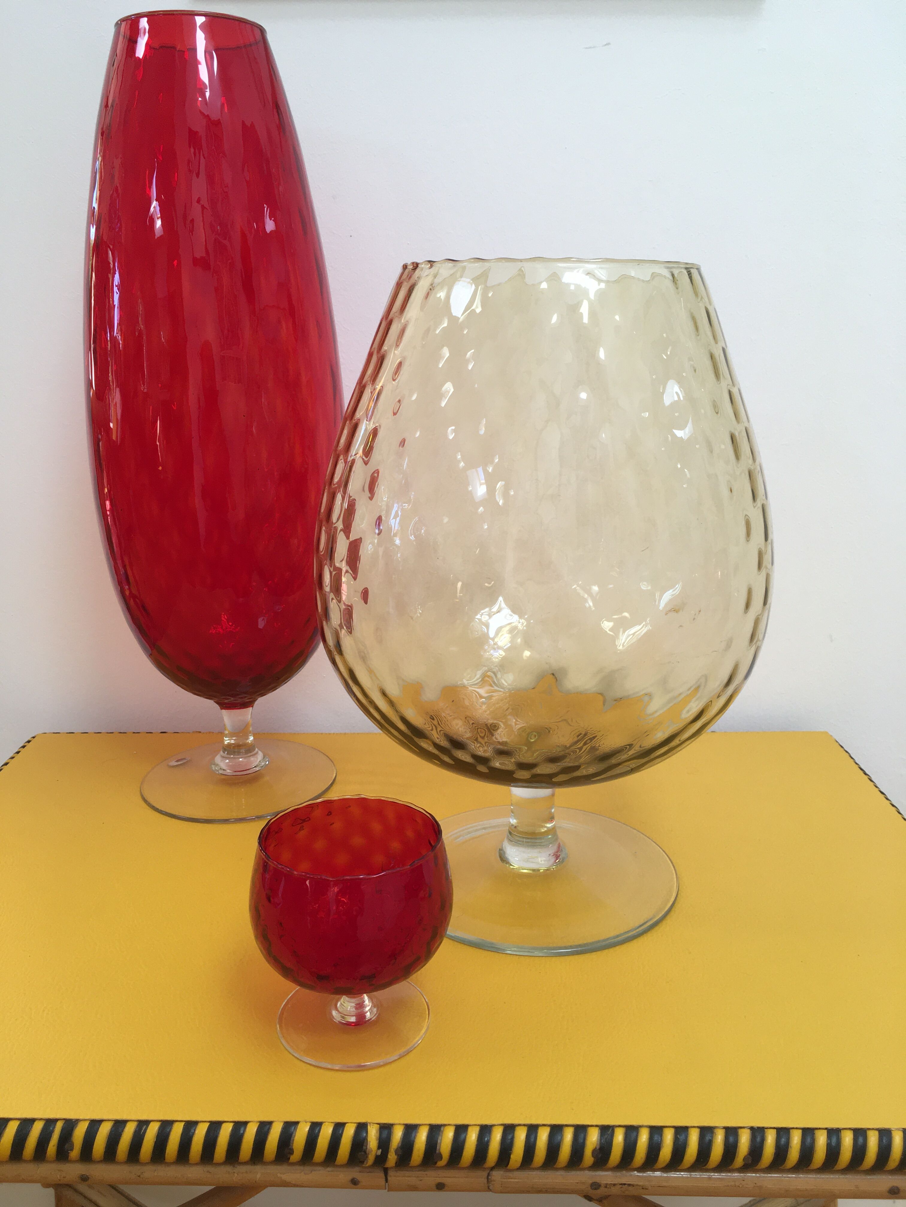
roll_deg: +0.9
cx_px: 453
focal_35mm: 29
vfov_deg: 61.7
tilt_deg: -15.3
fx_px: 1012
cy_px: 604
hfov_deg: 48.2
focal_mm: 4.15
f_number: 2.2
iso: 40
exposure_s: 1/100
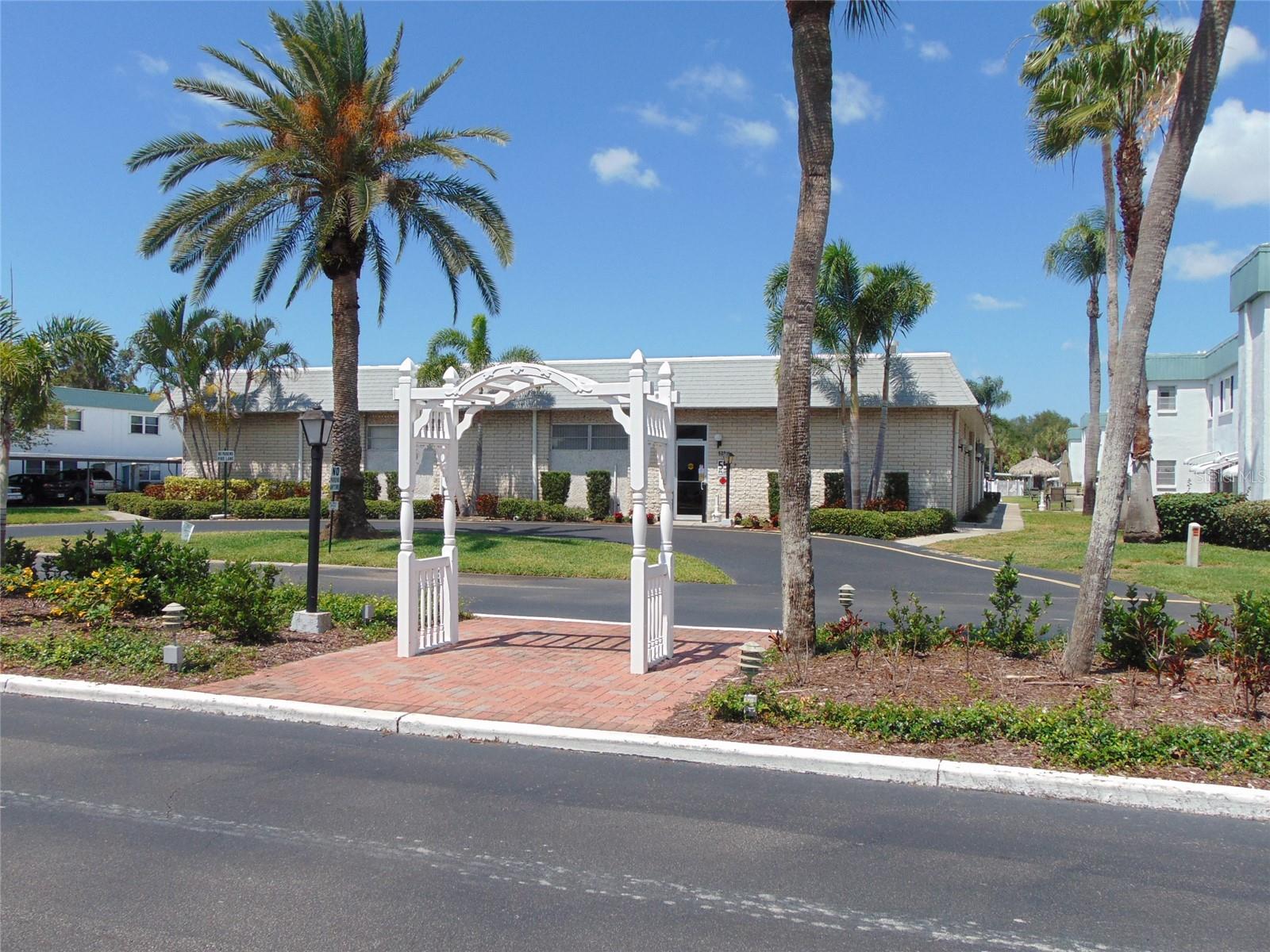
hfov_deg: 60.0
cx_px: 635
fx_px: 1101
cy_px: 476
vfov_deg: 46.8
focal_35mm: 30
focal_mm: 5.4
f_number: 8
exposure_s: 1/250
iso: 80
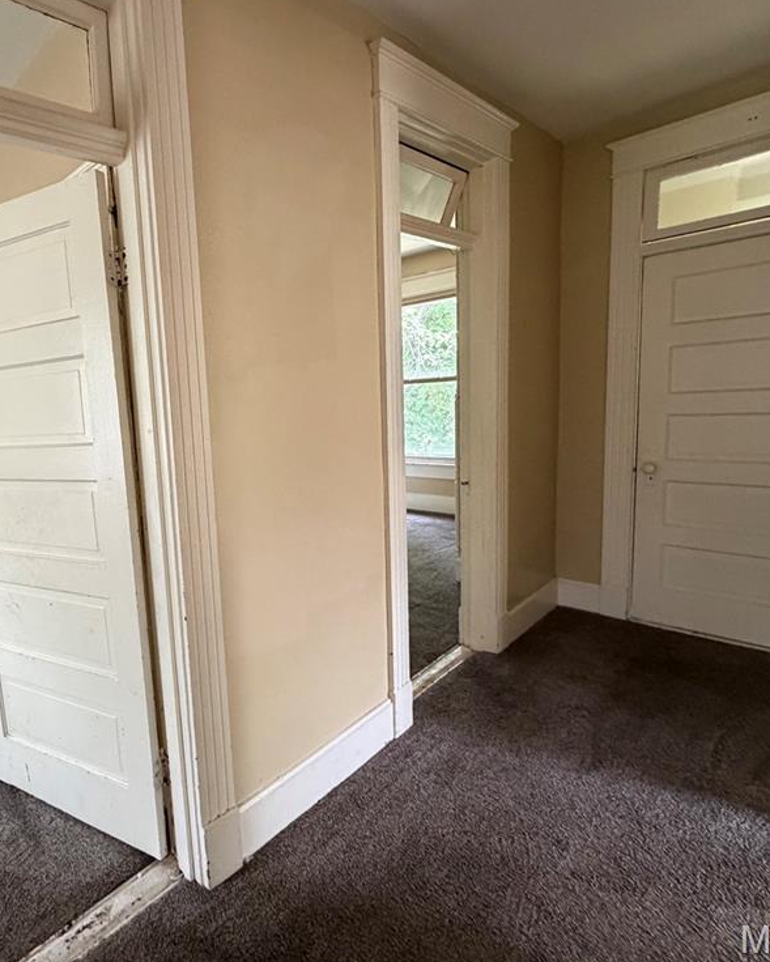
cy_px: 465
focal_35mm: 19
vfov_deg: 83.3
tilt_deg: -4.4
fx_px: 541
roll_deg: +4.1
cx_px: 203
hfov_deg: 66.9
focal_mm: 2.22
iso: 400
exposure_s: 1/60
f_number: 2.2
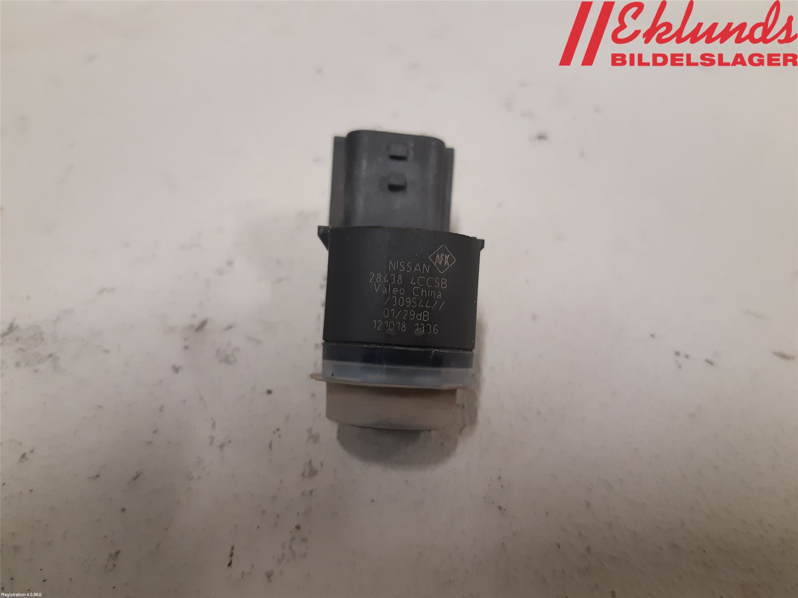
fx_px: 599
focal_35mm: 26
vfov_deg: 53.1
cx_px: 399
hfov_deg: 67.3
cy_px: 299
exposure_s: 1/50
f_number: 1.7
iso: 200
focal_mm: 3.93
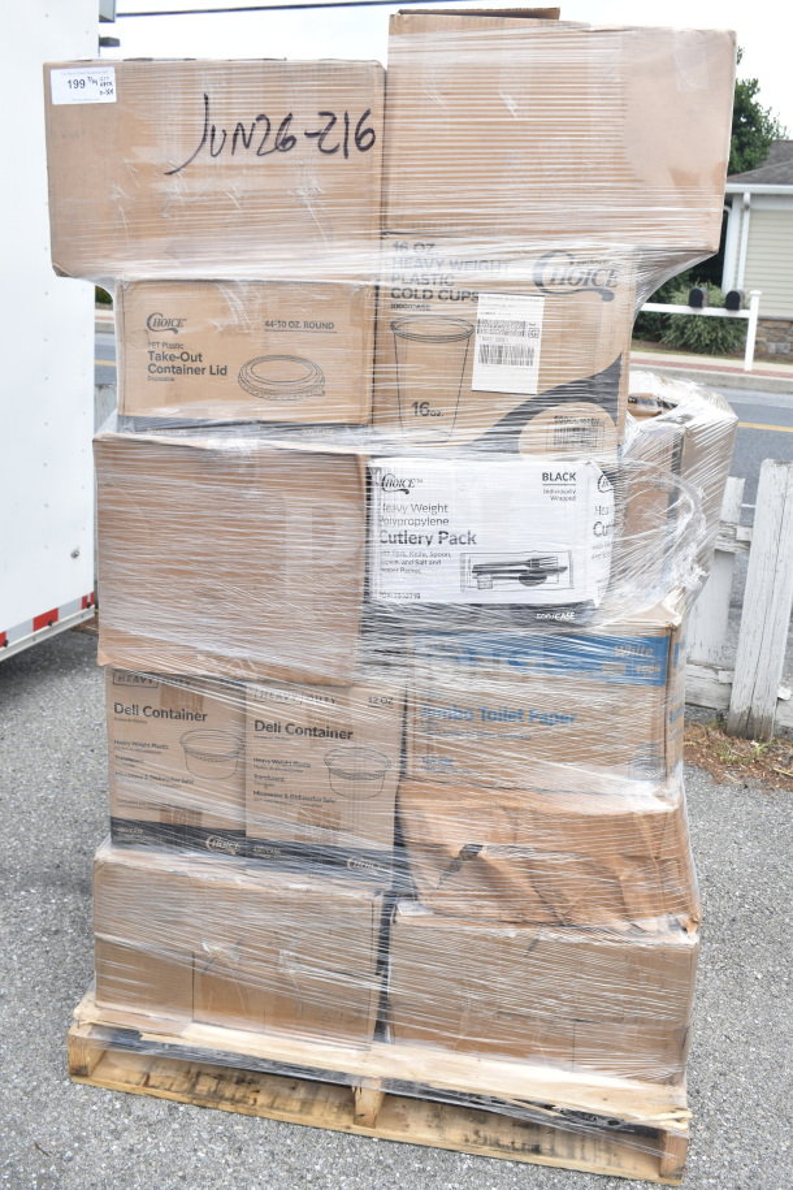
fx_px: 1140
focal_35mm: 34
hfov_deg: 38.4
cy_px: 595
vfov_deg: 55.1
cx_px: 396
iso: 200
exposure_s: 1/200
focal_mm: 23
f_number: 7.1
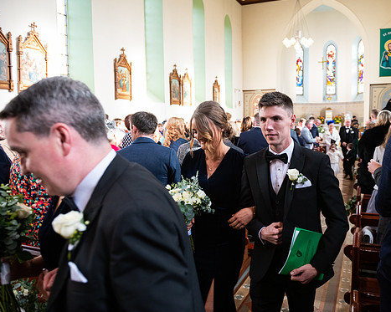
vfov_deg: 51.5
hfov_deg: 61.6
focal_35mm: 28
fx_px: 324
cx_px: 237
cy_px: 155
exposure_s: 1/200
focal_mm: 24
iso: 1000
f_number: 3.5
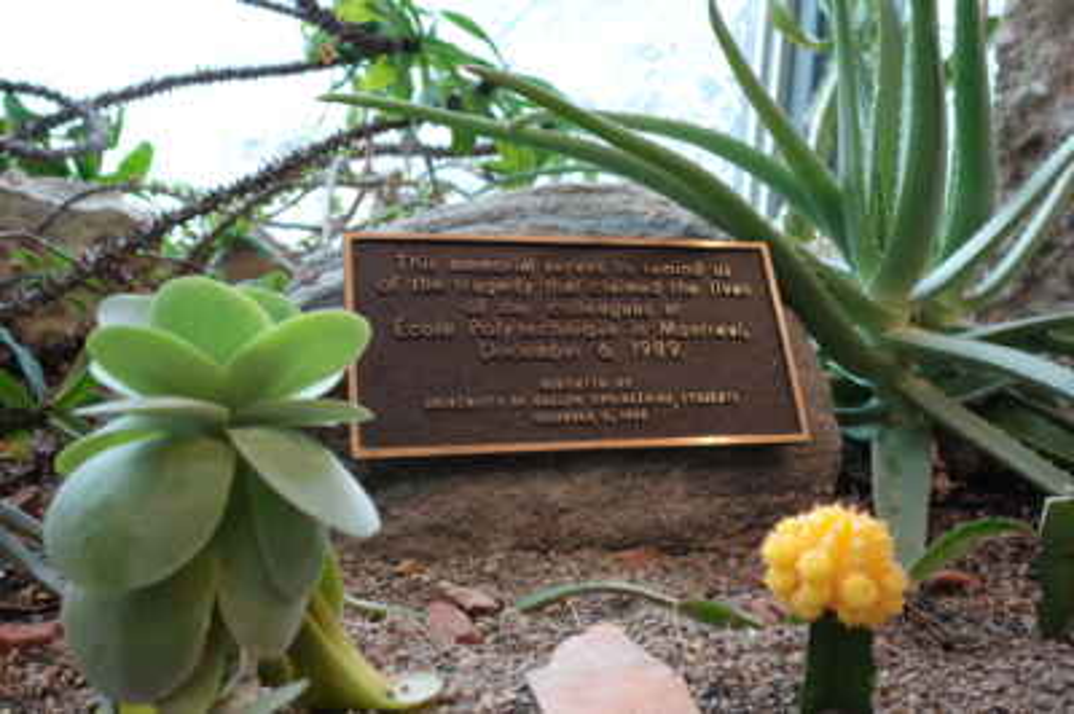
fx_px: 984
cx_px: 537
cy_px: 357
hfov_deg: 57.3
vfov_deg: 39.9
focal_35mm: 33
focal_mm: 12.32
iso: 200
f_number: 2.5
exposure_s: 1/40
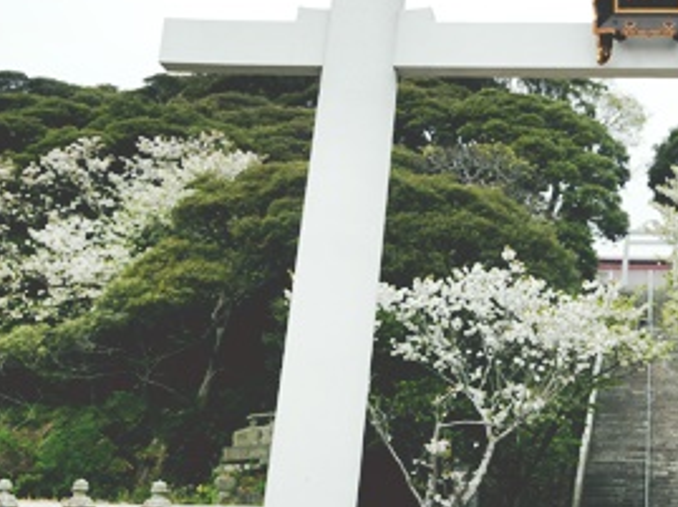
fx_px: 1311
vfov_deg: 21.9
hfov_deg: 27.9
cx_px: 612
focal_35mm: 67
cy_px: 233
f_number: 5.6
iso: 400
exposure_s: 1/500
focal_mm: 18
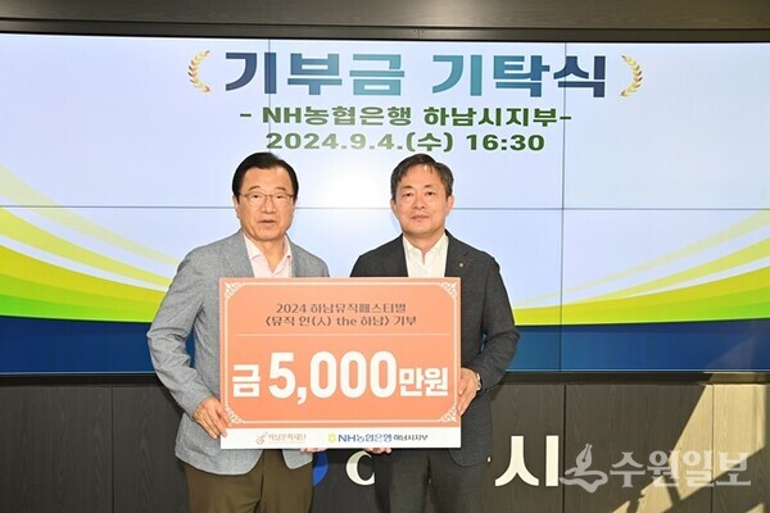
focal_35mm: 36
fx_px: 770
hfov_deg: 53.1
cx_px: 385
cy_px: 256
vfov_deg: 36.9
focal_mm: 36
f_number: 6.3
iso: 800
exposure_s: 1/100
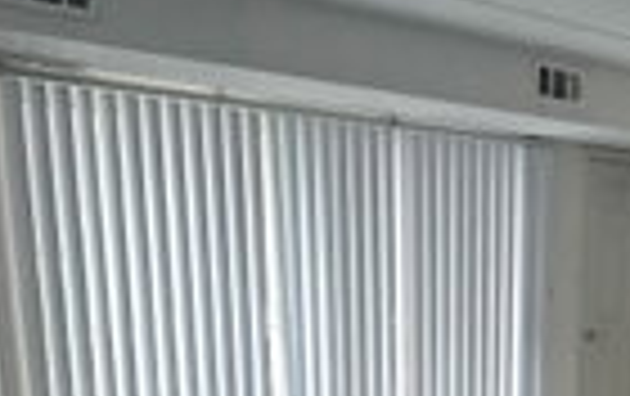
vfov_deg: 28.0
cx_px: 614
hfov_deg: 41.6
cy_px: 432
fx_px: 722
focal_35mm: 42
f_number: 2.2
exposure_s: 1/60
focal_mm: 1.7
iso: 200
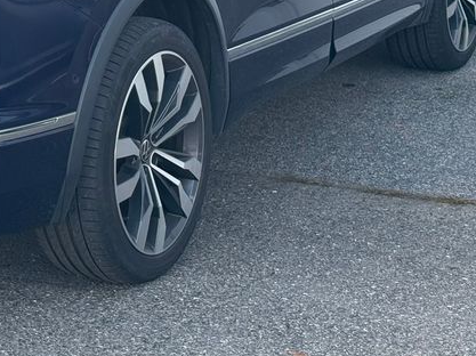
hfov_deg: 16.3
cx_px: -35
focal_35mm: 118
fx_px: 1621
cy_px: 25
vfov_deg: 12.4
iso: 80
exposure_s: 1/592
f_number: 1.78
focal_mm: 6.76
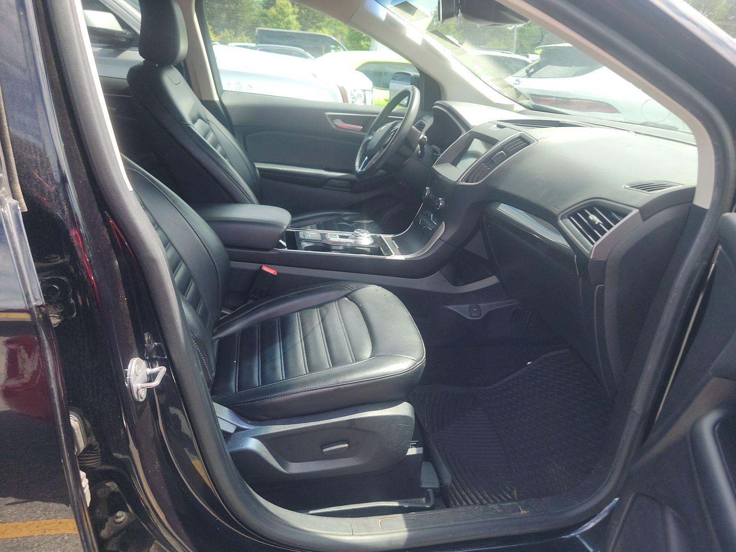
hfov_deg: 71.6
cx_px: 368
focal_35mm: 24
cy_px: 276
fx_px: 510
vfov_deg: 56.8
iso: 50
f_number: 1.8
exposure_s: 1/178
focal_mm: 6.7
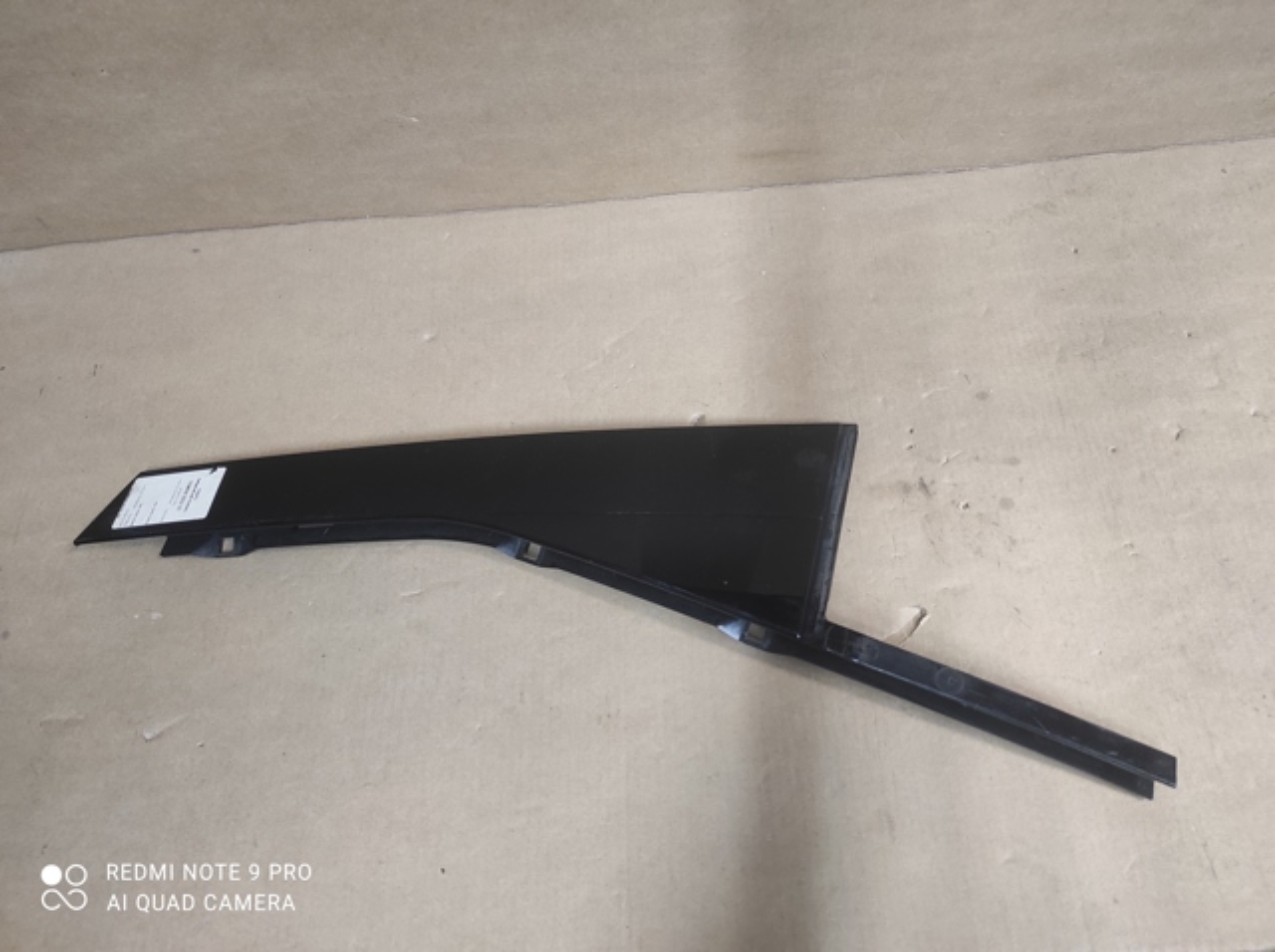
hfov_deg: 69.5
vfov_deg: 54.8
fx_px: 919
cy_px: 476
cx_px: 638
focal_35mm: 25
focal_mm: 5.43
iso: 722
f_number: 1.89
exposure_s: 1/33
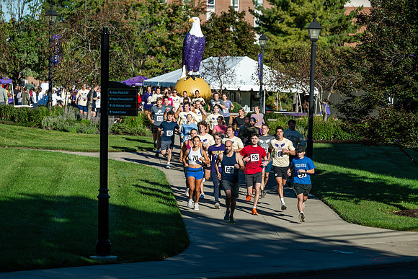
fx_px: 1742
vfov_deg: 9.2
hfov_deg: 13.7
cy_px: 140
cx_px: 209
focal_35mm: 150
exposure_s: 1/500
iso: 50
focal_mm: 150
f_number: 4.5
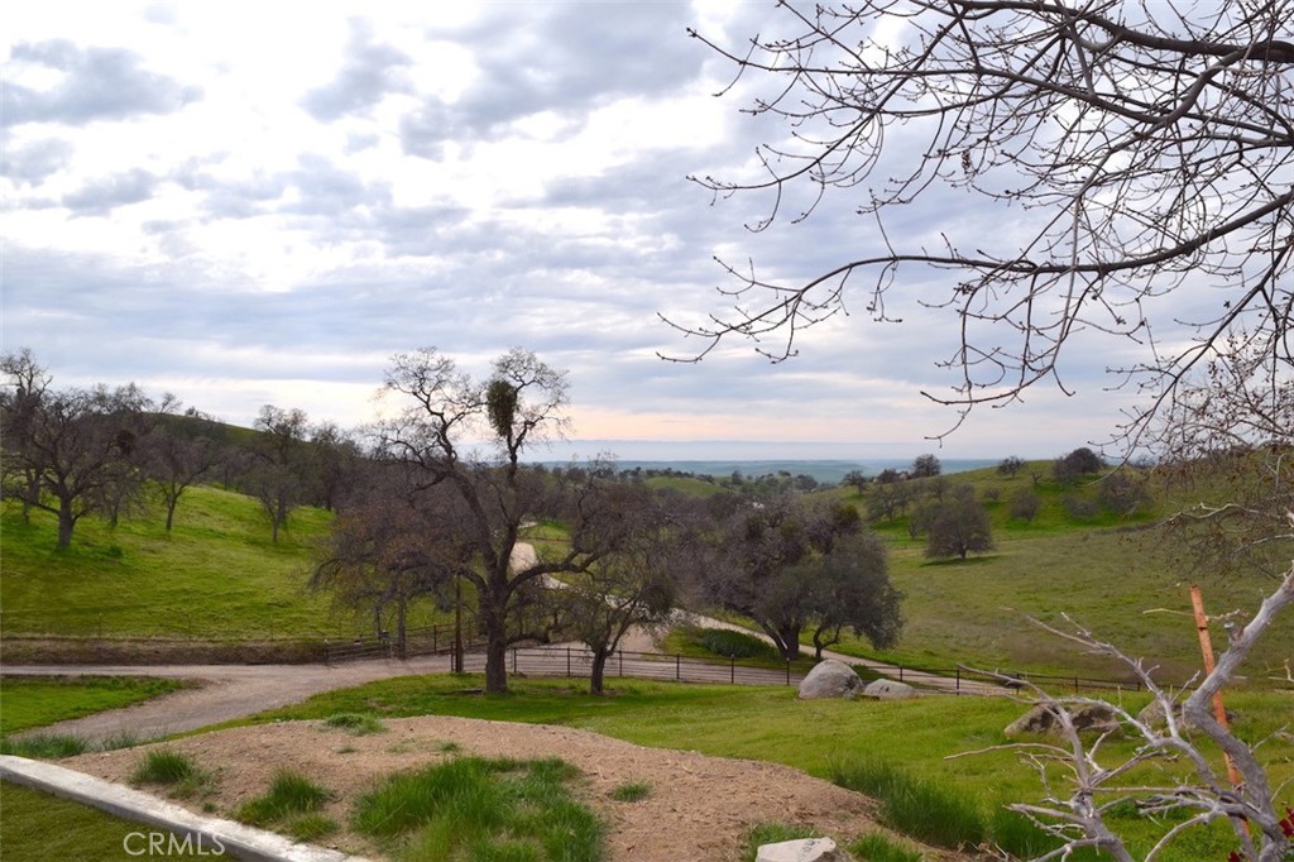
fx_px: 1078
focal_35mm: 30
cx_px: 647
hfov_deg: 61.9
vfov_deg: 43.6
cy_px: 431
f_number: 11
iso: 100
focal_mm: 20
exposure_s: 1/200
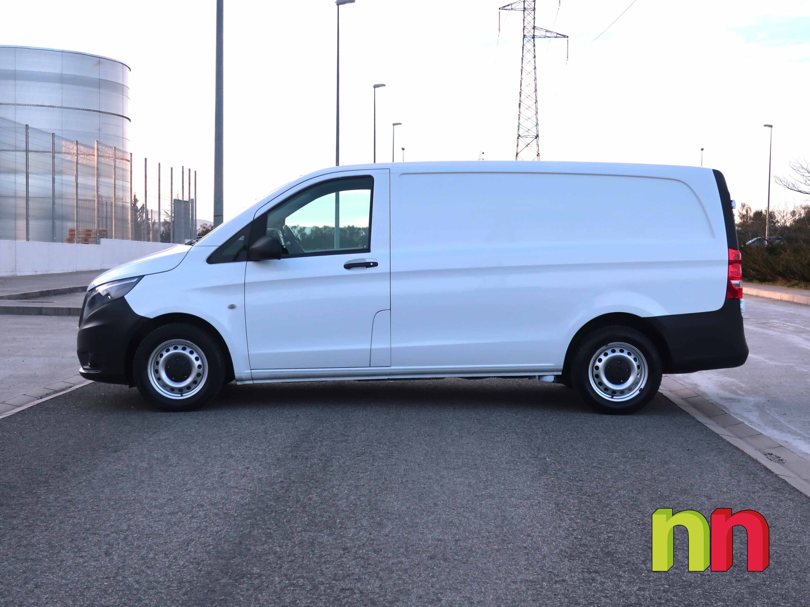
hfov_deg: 71.6
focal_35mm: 24
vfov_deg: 56.8
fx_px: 562
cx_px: 405
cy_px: 304
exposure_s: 1/3200
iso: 80
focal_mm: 6.86
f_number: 1.8
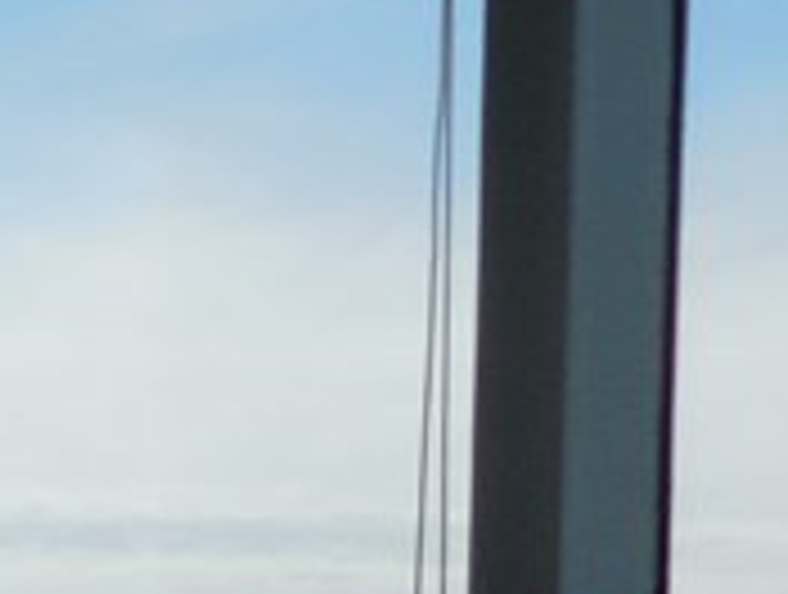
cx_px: -986
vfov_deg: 9.8
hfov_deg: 11.6
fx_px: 3330
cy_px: 945
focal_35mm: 146
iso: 125
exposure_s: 1/500
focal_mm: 4.5
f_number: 6.6
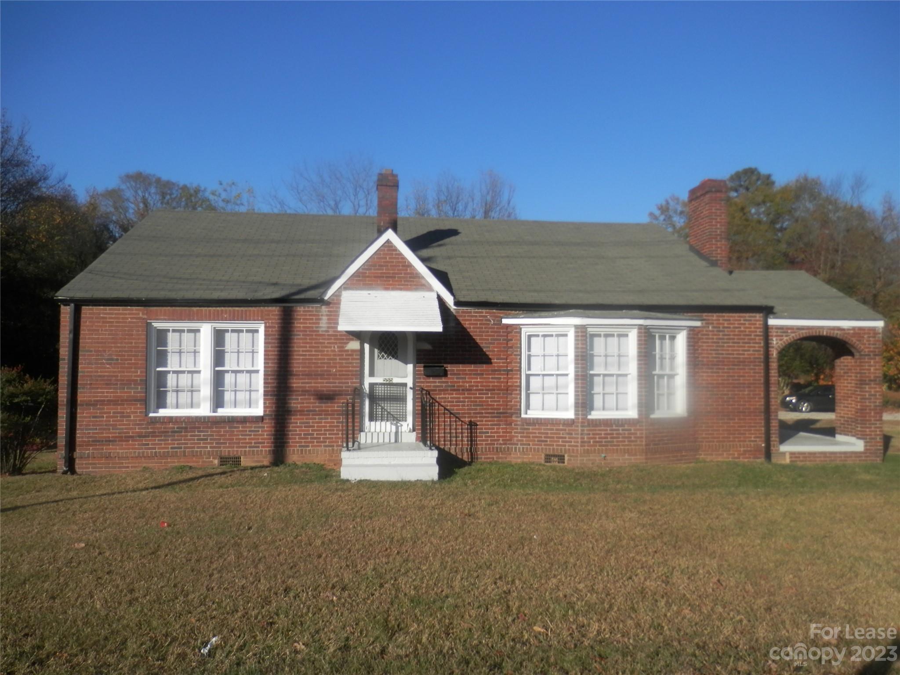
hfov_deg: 69.4
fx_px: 650
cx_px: 450
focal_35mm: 25
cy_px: 338
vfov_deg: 54.9
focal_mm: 4.5
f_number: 8.7
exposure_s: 1/200
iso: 80
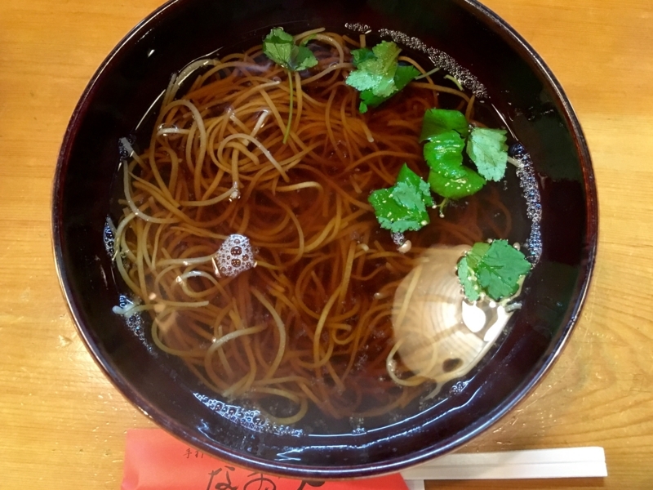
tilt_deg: -74.8
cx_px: 326
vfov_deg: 48.2
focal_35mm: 29
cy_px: 245
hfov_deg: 61.7
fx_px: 547
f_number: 2.2
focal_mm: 4.15
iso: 320
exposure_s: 1/15
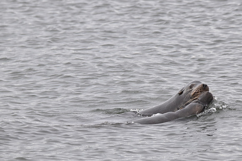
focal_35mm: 675
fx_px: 4538
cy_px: 80
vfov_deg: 2.0
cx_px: 121
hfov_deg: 3.1
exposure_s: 1/250
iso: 1000
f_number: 9
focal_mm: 450
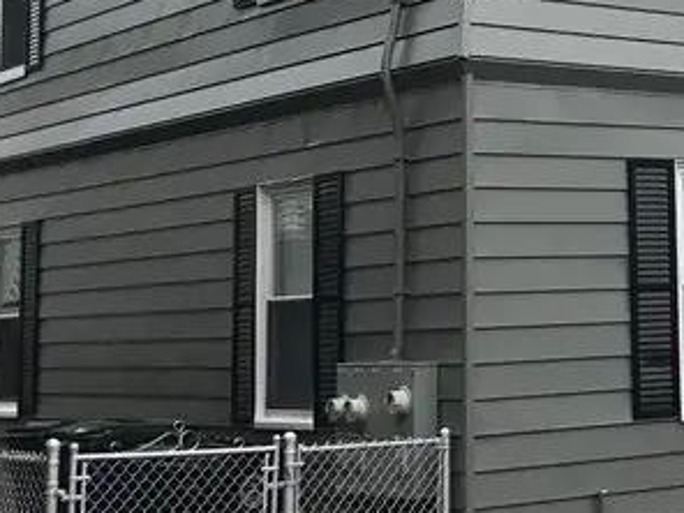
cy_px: 81
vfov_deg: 15.1
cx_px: 800
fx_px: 1917
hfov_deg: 19.2
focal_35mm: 97
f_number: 1.8
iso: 20
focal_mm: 3.99
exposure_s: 1/1126
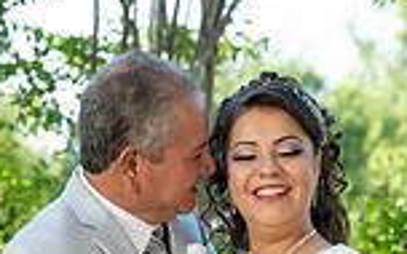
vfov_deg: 7.6
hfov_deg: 12.6
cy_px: 503
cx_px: 190
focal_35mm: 166
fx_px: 1841
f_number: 4
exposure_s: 1/500
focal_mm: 55
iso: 500
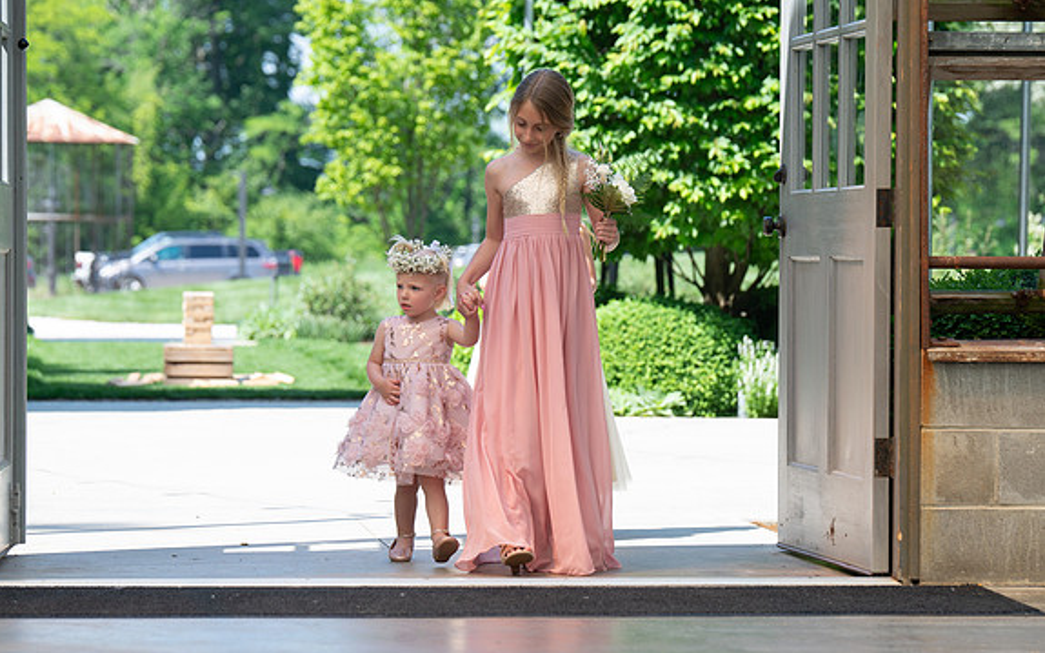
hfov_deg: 13.7
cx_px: 550
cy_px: 345
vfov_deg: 8.6
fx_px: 4356
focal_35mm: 153
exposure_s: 1/250
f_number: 5
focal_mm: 130
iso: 160
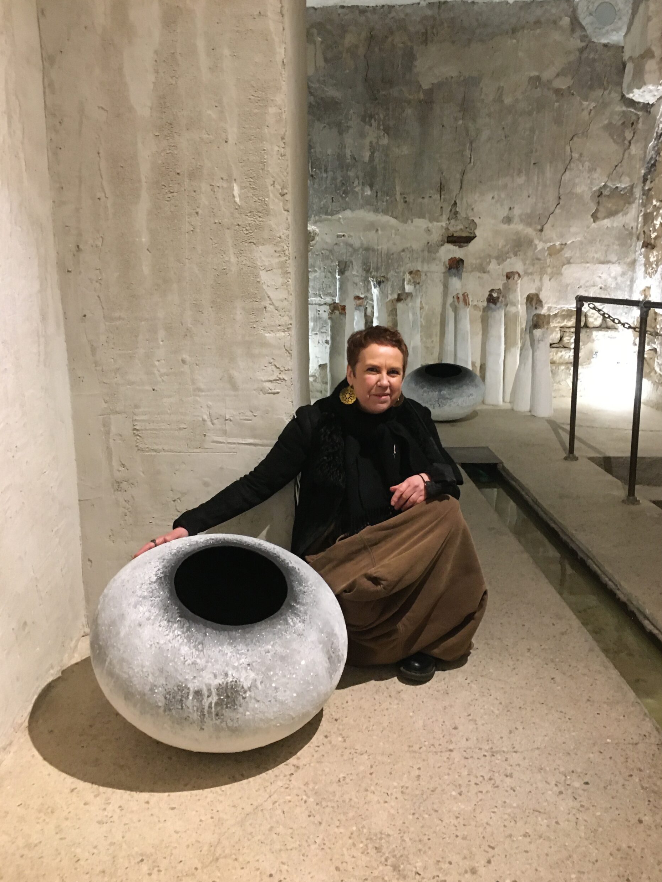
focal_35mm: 30
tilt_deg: -12.0
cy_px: 442
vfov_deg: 60.0
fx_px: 765
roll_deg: +0.9
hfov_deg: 46.8
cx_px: 330
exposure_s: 1/17
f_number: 2.2
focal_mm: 4.15
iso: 400
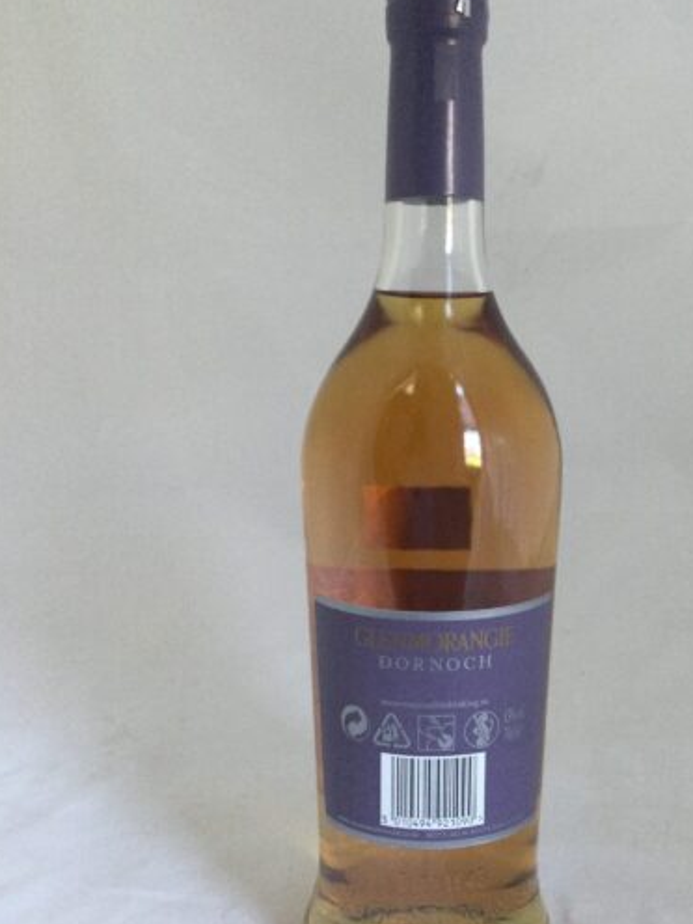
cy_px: 477
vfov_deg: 46.8
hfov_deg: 35.7
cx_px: 436
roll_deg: +0.3
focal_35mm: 40
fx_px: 1068
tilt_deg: -9.5
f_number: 2.4
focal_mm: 3.3
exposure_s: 1/33
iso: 160
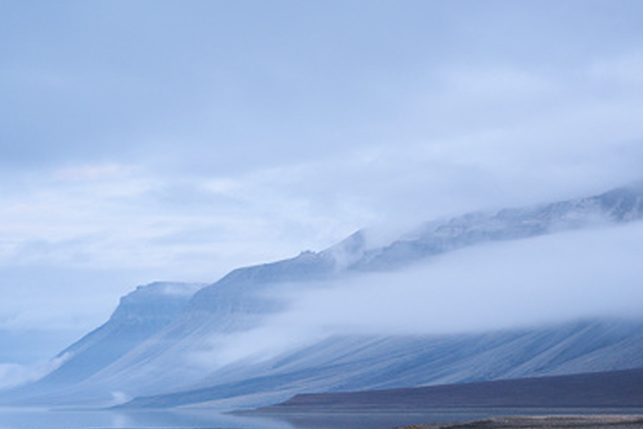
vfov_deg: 13.9
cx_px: 358
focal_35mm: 97
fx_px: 1733
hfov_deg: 21.0
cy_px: 410
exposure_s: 1/50
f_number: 5.6
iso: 400
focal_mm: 50
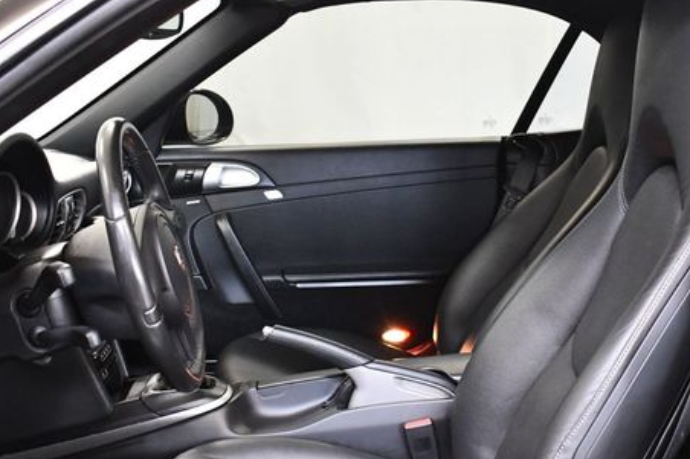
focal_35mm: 51
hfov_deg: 38.9
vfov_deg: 26.3
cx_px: 348
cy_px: 311
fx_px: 977
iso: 3200
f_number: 3.5
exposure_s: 1/100
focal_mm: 18
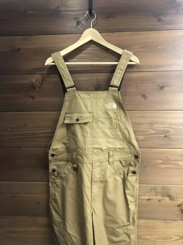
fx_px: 197
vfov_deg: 63.4
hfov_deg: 49.7
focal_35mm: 28
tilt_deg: -3.5
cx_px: 92
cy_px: 122
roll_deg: +1.6
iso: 64
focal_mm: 3.99
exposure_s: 1/17
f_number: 1.8
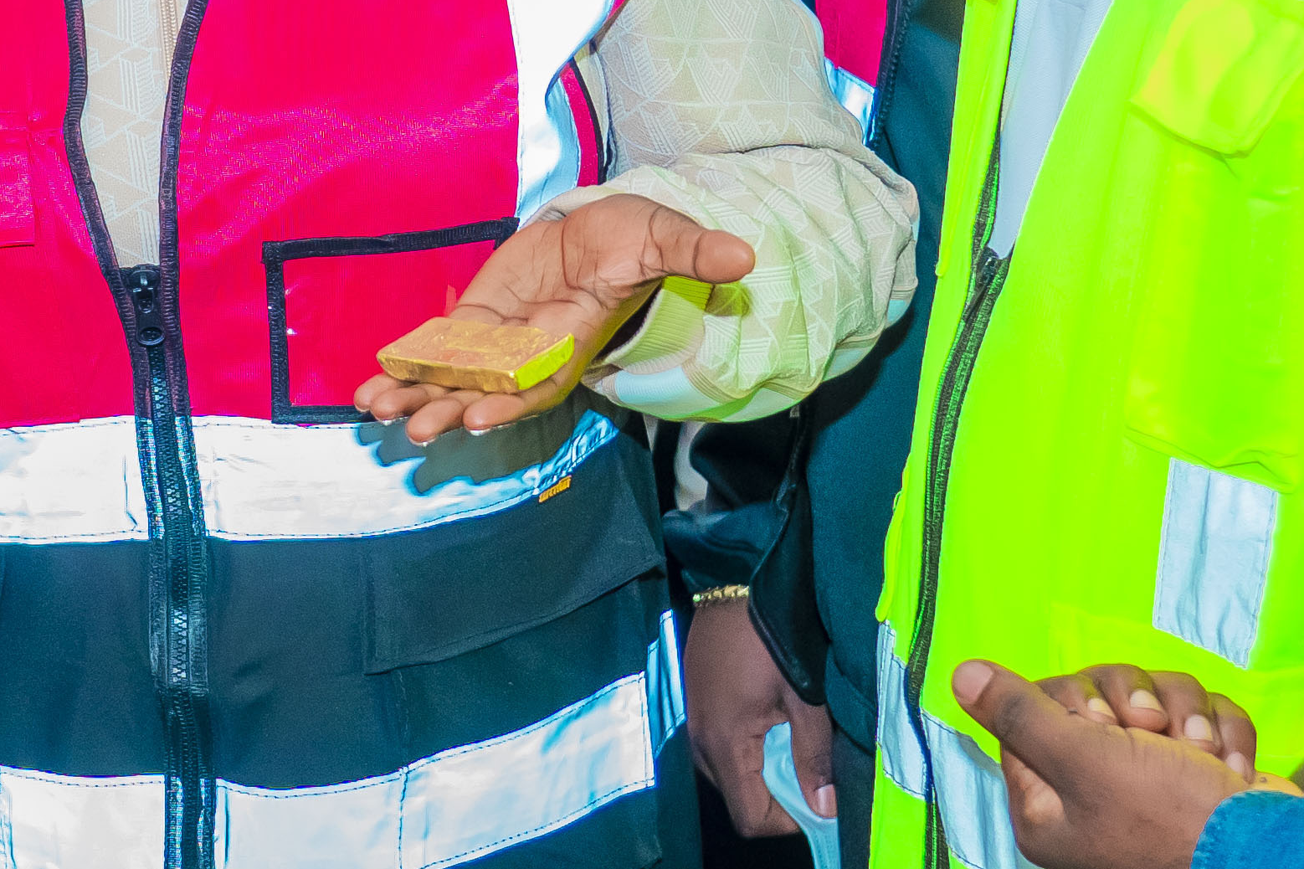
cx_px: -336
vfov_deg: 9.5
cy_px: -190
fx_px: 5142
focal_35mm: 142
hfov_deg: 14.0
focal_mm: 32
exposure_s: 1/250
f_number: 4
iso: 800
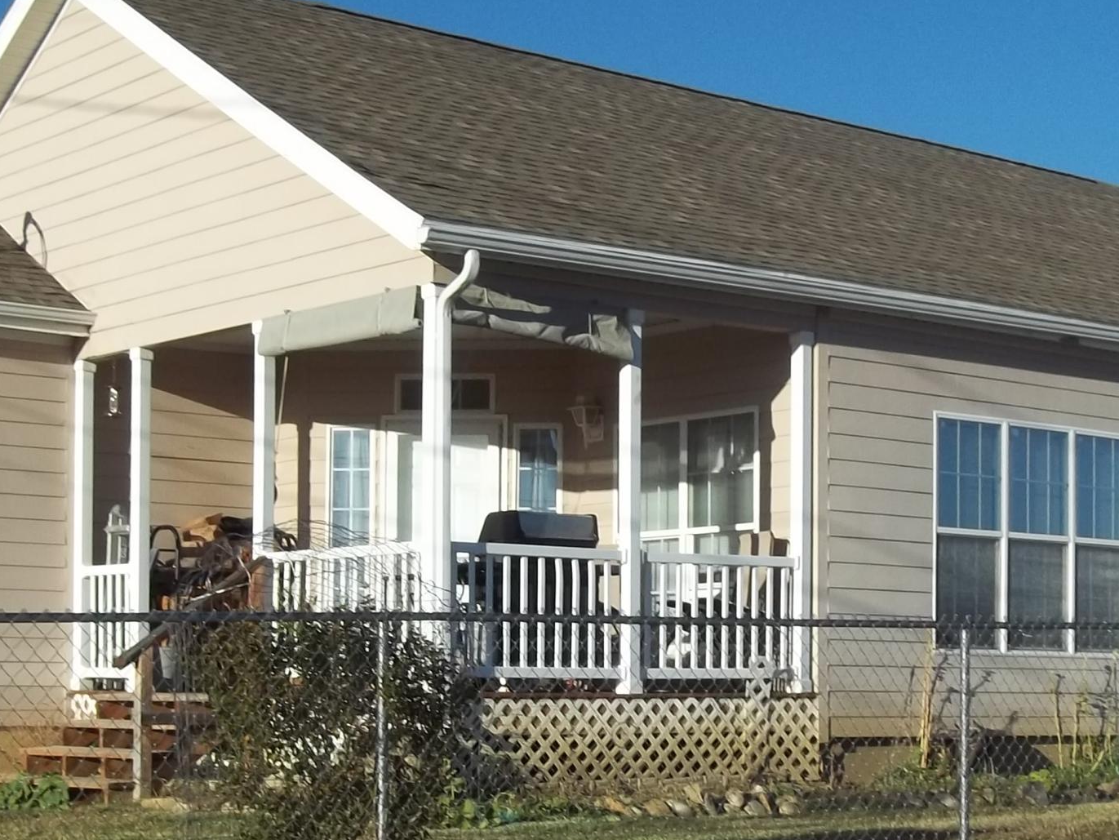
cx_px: 568
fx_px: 2263
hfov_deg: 27.8
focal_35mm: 70
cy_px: 616
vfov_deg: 20.9
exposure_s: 1/160
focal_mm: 5.7
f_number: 8.8
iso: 64
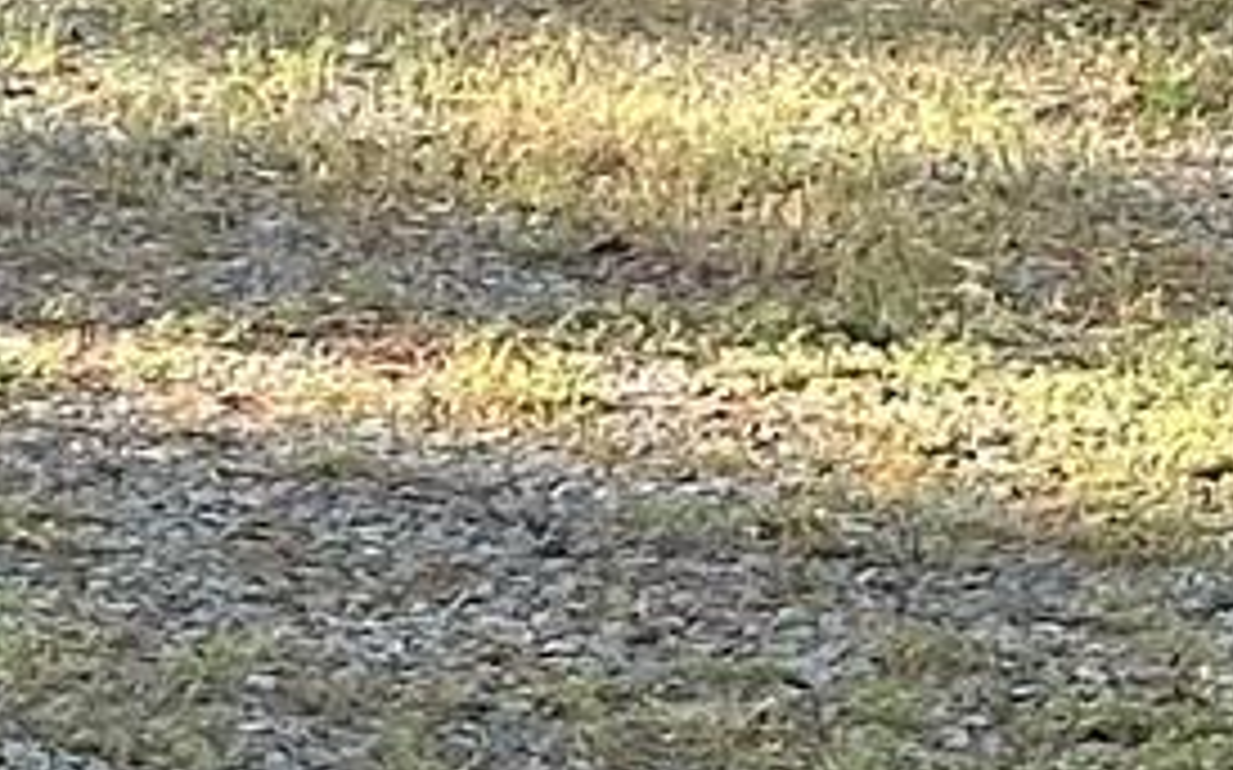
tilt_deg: +0.0
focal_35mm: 380
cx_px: -1310
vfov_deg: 3.4
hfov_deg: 5.4
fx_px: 12764
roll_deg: +0.3
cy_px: -1337
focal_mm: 6.86
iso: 64
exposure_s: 1/767
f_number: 1.78
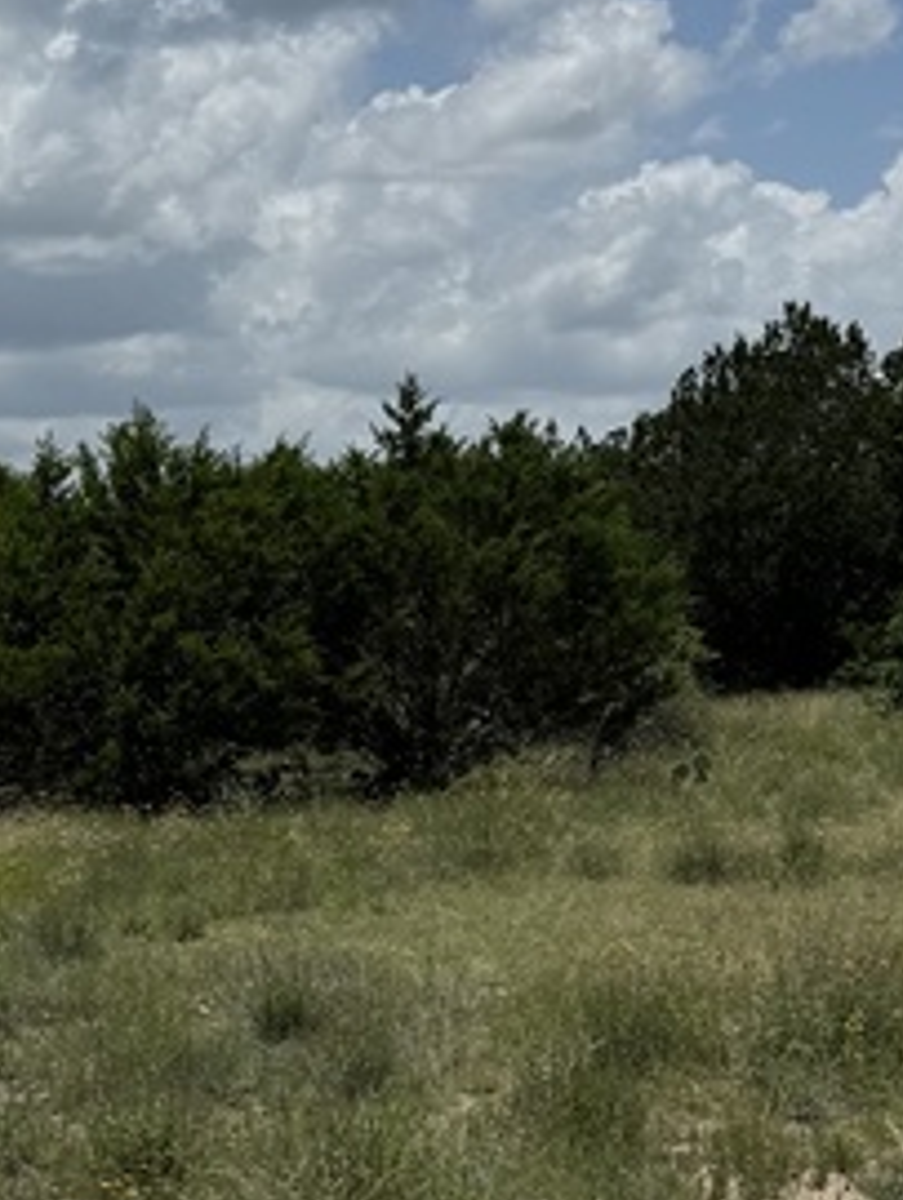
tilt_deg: -1.7
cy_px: 782
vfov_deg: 20.4
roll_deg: +1.5
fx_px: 3334
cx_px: 13
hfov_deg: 15.2
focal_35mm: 96
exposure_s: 1/10417
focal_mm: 6.76
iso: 80
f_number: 1.78
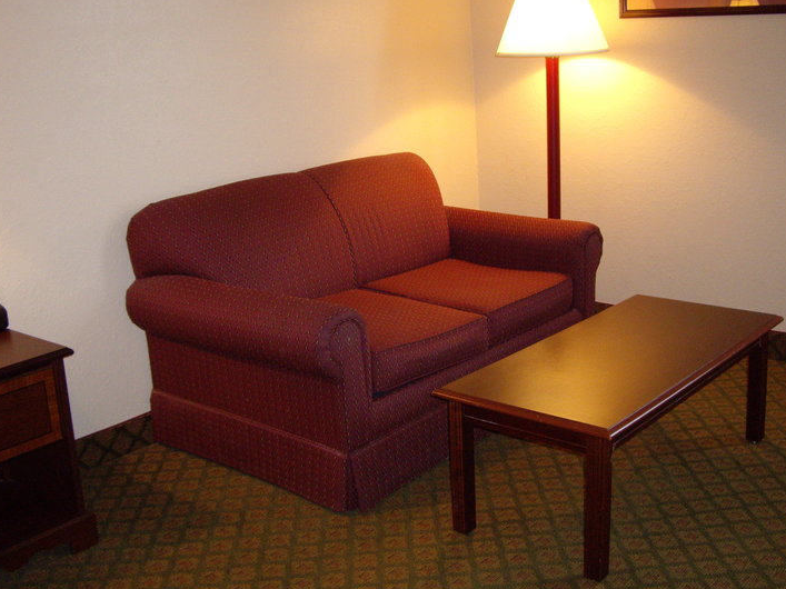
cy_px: 293
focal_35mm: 43
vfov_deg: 33.6
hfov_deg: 43.9
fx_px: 976
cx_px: 394
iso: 400
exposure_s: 1/40
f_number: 2.8
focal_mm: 7.9
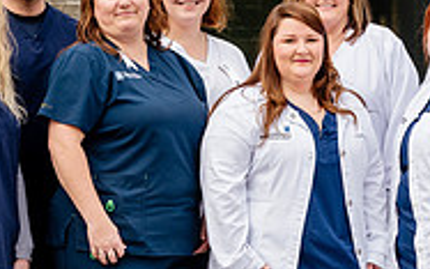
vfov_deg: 6.9
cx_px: 271
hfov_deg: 11.0
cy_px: 182
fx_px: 2239
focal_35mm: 191
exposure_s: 1/640
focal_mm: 58
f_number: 5.6
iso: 500
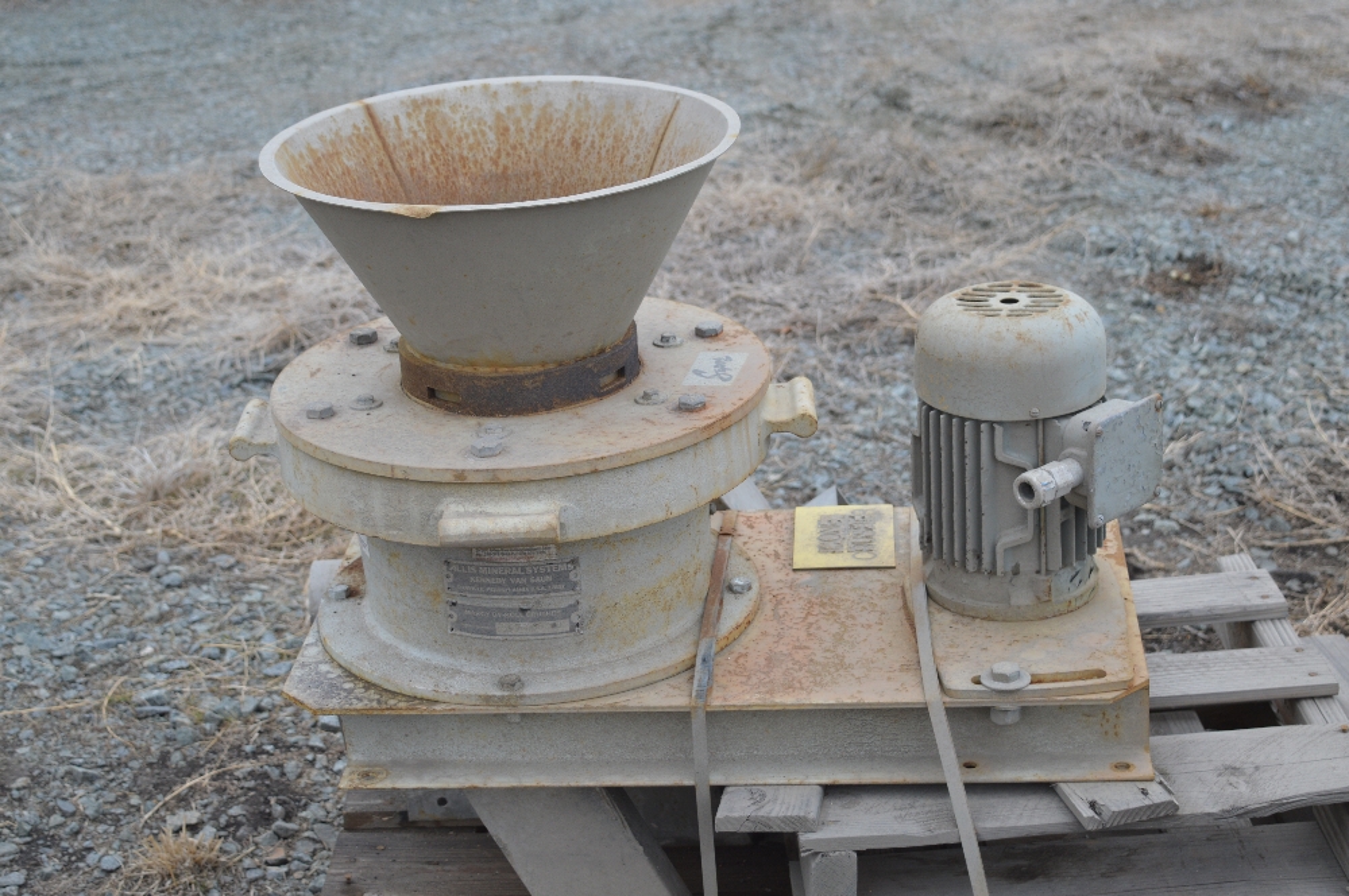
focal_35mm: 69
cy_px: 448
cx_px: 674
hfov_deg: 29.3
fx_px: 2583
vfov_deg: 19.7
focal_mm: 46
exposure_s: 1/125
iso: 220
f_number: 5.6
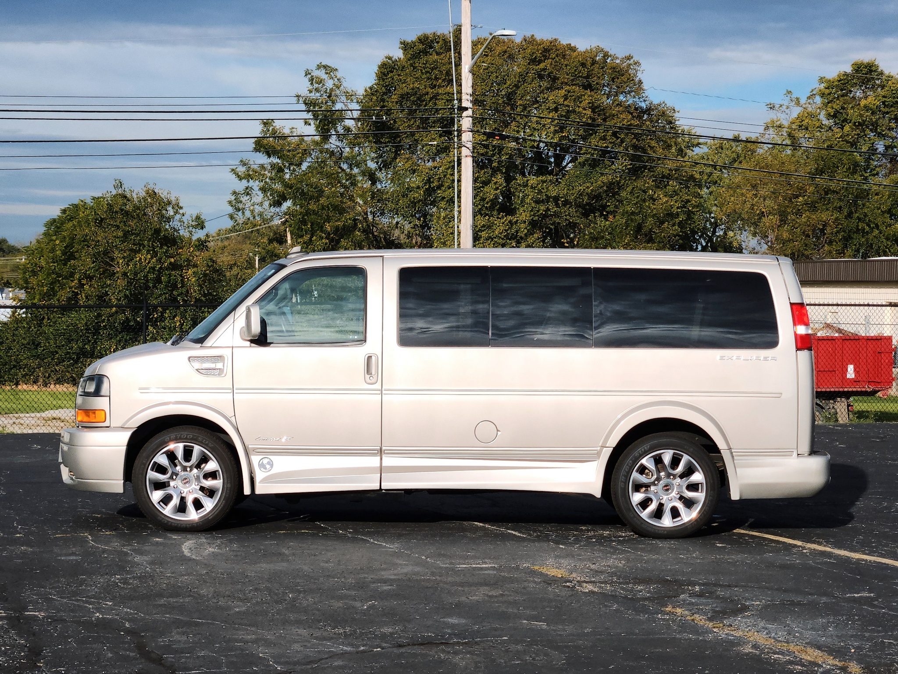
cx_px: 449
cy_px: 337
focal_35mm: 74
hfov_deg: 26.3
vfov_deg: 19.9
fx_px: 1920
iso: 50
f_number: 2.4
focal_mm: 17.5
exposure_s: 1/924
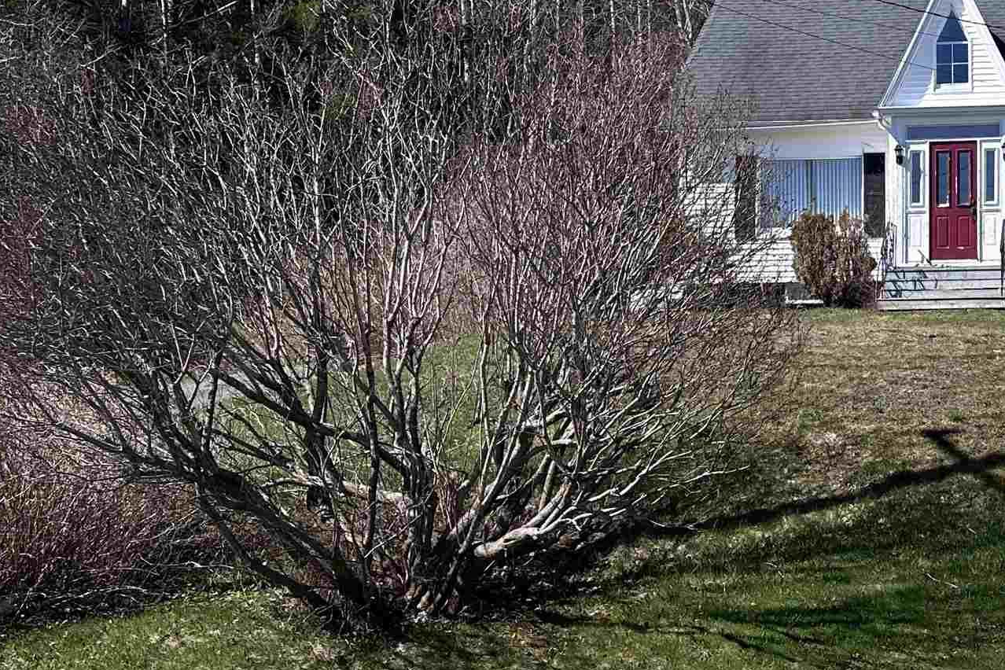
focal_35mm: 60
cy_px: 346
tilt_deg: +3.1
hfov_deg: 31.8
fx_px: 1675
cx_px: 911
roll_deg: +0.1
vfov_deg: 22.6
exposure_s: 1/3597
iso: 80
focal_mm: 6.86
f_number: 1.78
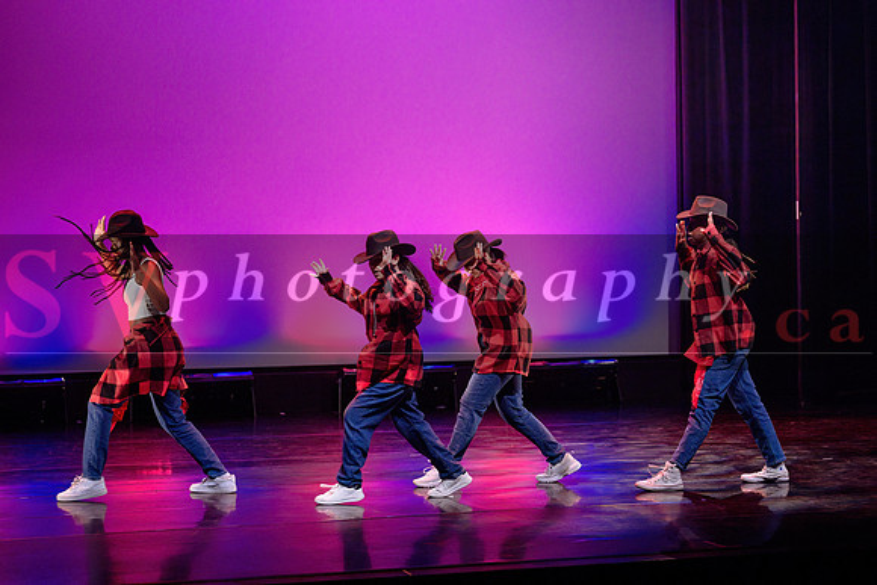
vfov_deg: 14.0
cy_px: 228
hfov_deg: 20.9
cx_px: 448
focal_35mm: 98
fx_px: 2379
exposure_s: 1/250
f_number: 2.8
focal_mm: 75
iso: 1600
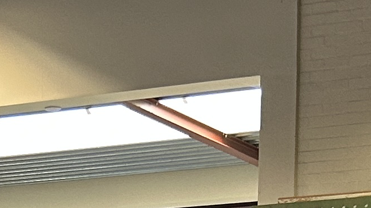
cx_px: -21
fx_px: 1702
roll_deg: +0.4
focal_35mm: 173
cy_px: 631
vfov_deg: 6.4
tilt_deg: -8.0
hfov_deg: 12.3
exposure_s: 1/50
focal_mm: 5.7
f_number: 1.5
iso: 125
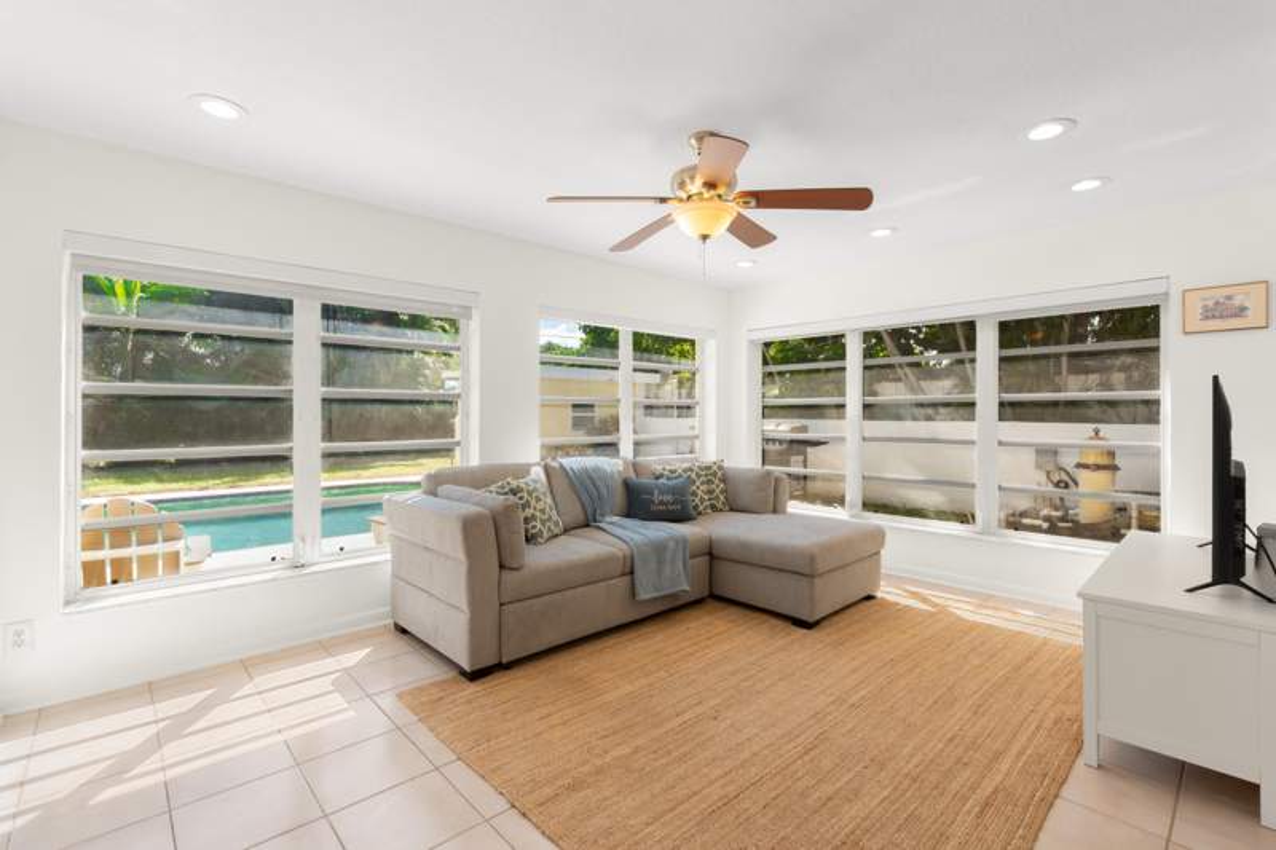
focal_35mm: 16
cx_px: 638
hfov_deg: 96.7
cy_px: 425
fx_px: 567
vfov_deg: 73.7
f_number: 11
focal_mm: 16
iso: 500
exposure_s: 1/25
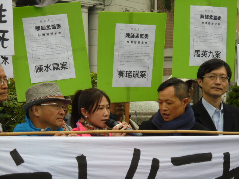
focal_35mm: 107
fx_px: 739
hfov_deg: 18.4
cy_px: 90
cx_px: 120
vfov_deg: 13.8
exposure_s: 1/60
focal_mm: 19.2
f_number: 5.1
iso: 100
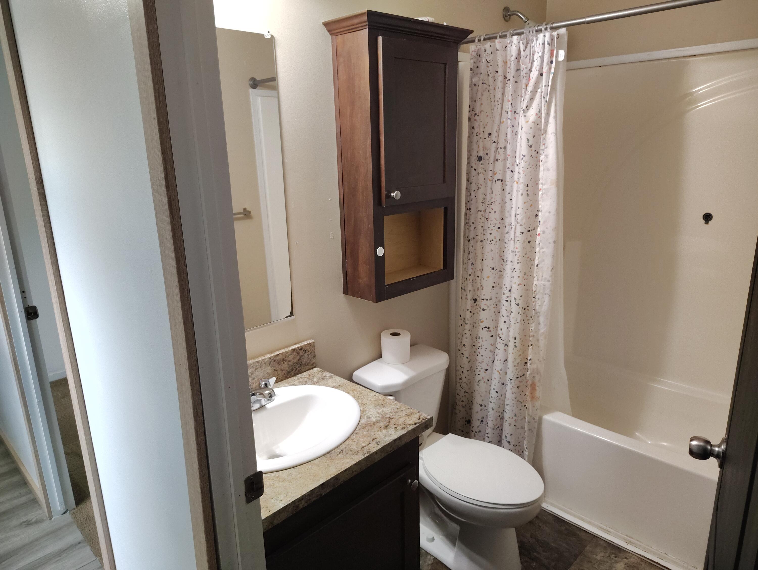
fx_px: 526
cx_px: 379
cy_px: 285
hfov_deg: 71.5
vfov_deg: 56.9
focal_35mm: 24
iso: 1031
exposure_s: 1/60
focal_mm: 5.56
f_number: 1.8
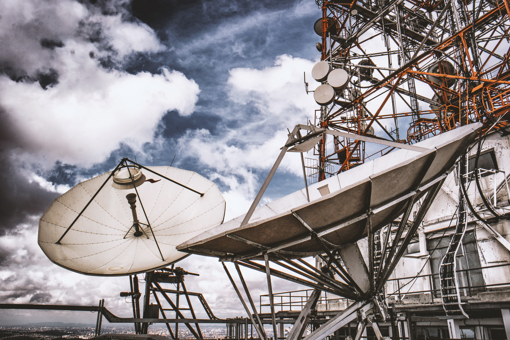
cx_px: 255
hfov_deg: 67.4
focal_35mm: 27
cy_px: 170
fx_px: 382
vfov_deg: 47.9
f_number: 22
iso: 100
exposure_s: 1/80
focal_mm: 18
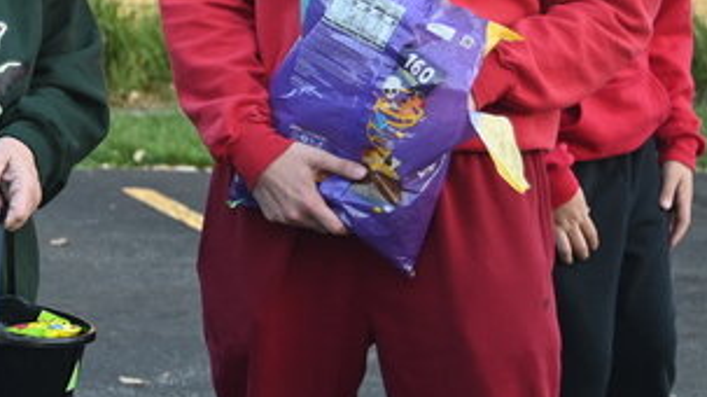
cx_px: -387
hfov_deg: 15.1
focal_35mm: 131
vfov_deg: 9.2
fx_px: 2454
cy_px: 99
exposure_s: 1/200
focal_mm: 37
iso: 400
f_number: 2.8
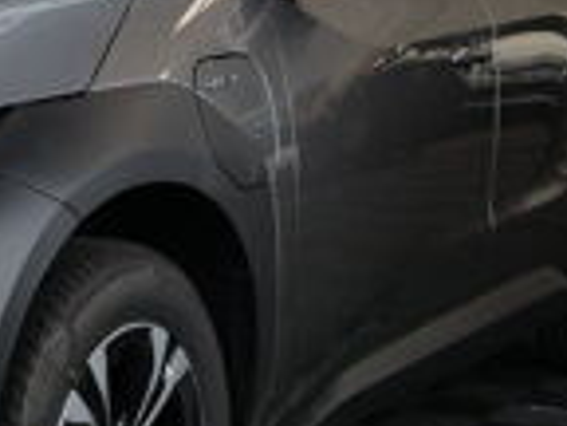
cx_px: -98
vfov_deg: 12.3
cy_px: 122
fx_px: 1966
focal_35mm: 120
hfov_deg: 15.8
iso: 200
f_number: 3.3
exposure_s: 1/60
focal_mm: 18
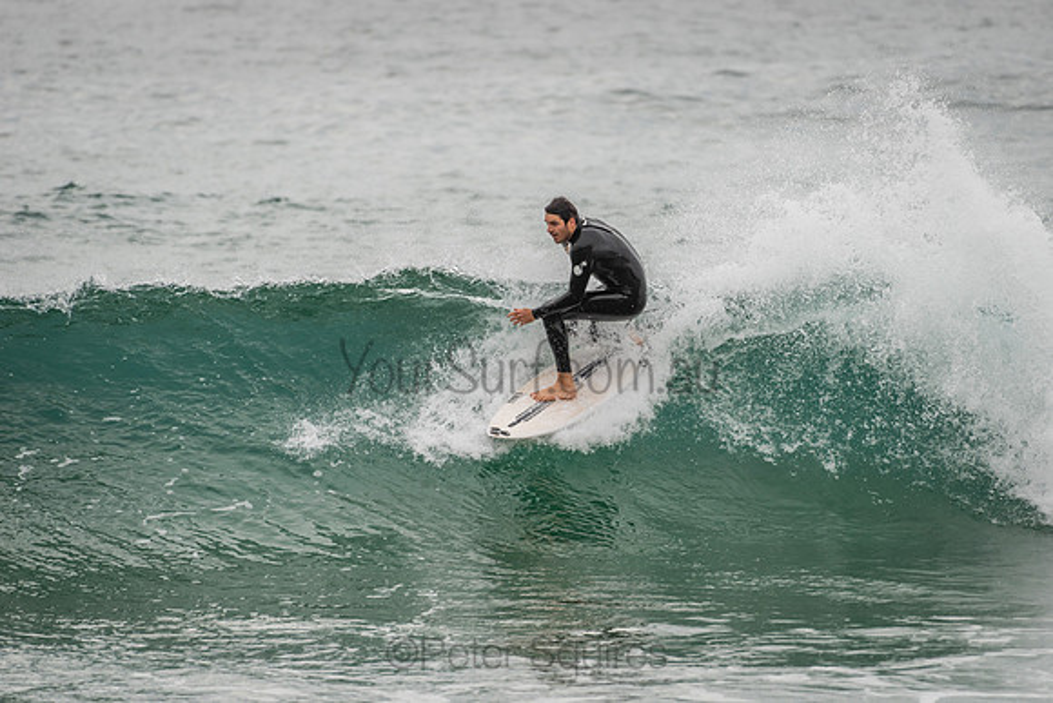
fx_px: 14628
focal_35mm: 500
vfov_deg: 2.8
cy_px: 352
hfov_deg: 4.1
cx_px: 526
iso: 320
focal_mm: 500
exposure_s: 1/2000
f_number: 5.6
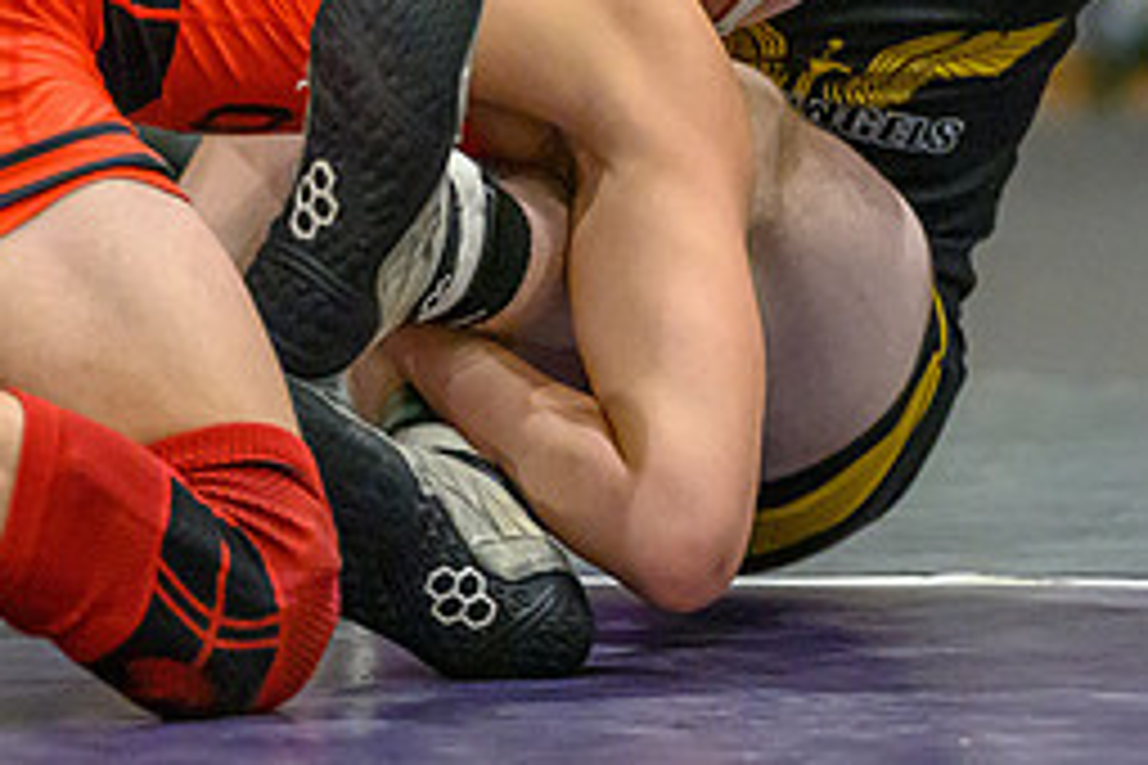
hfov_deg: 3.7
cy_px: -153
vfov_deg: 2.5
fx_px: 17761
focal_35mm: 557
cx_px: 960
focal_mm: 185
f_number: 2.8
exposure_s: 1/800
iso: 10000
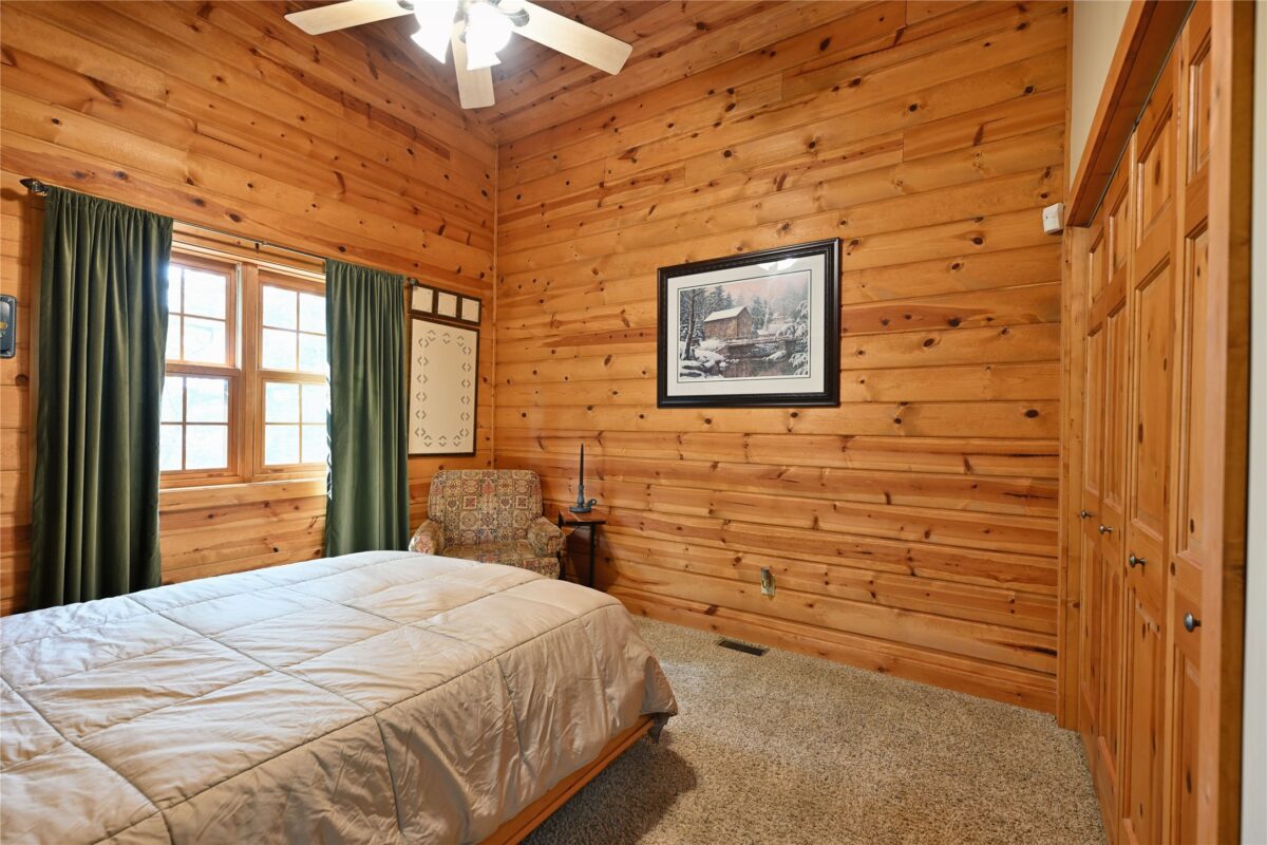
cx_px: 634
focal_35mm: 16
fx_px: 563
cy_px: 422
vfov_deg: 73.7
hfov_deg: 96.7
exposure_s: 1/8
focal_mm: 16
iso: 400
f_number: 5.6
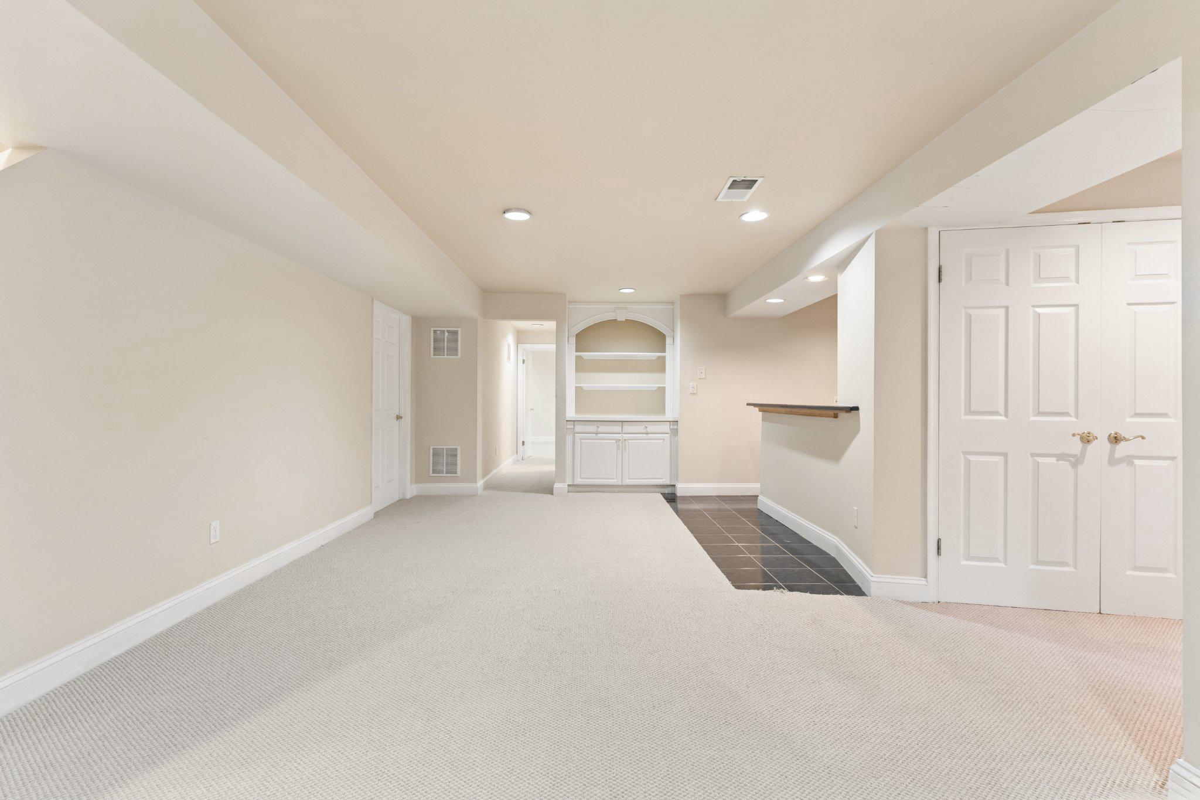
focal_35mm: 16
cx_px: 600
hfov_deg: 97.8
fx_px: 523
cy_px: 400
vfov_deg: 74.8
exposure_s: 1/15
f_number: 7.1
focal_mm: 15.7
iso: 1250
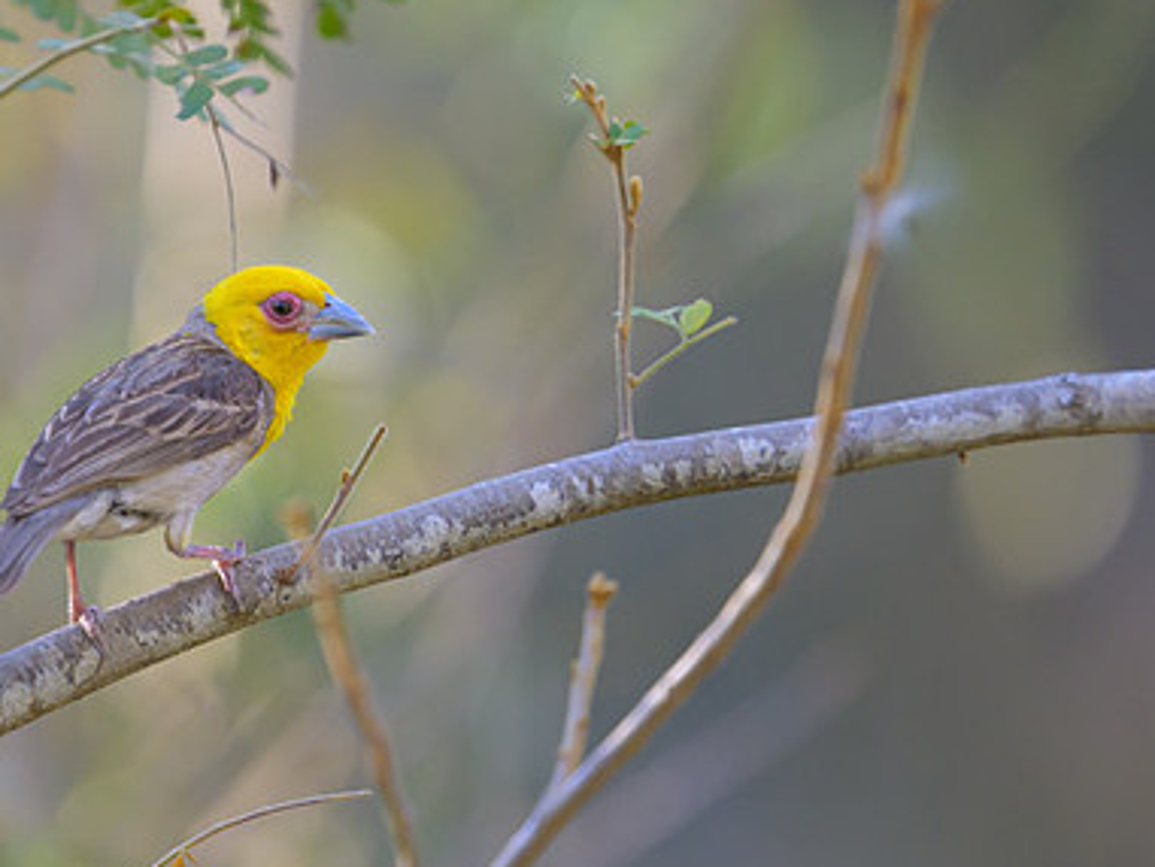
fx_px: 35479
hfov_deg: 1.9
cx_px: 301
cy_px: 342
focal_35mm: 1063
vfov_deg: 1.4
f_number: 4
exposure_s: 1/800
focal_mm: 560
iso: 1100
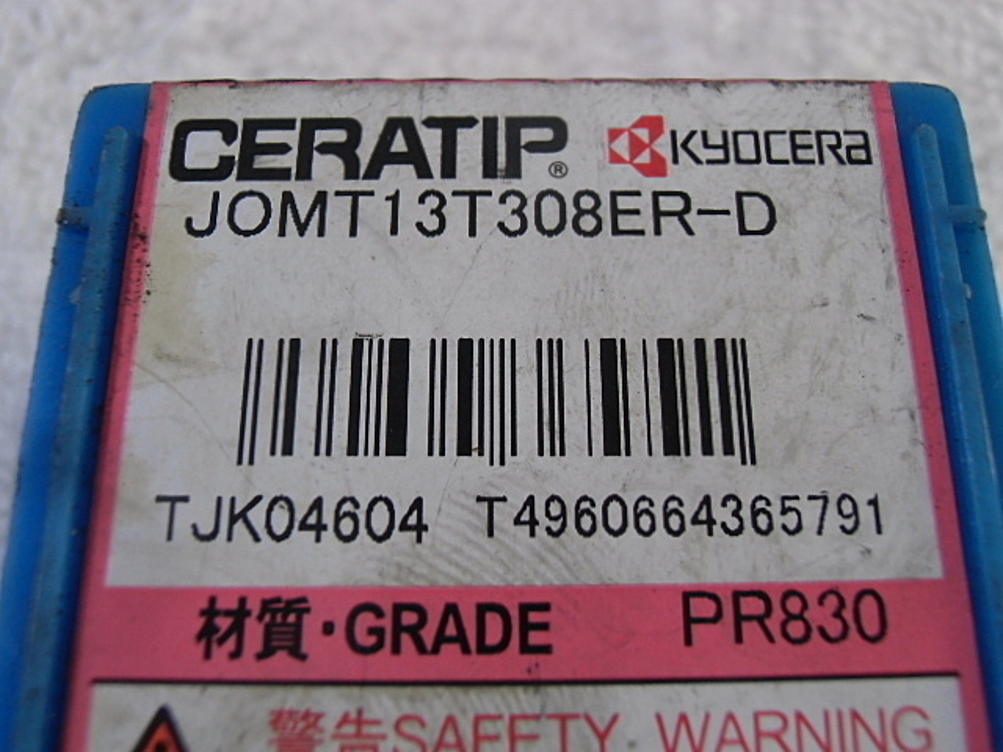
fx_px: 956
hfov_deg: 55.4
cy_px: 376
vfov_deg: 42.9
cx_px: 502
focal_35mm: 33
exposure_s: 1/80
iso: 200
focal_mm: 5.93
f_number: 3.7
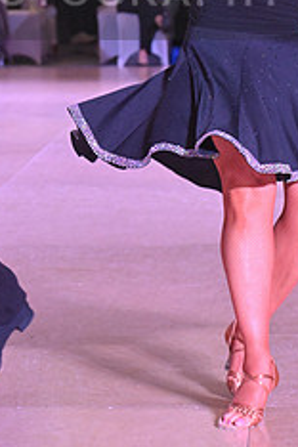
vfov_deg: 9.2
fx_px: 2769
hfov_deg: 6.2
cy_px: -23
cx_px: 51
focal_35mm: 223
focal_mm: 90
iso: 5000
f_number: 6.3
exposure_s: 1/400
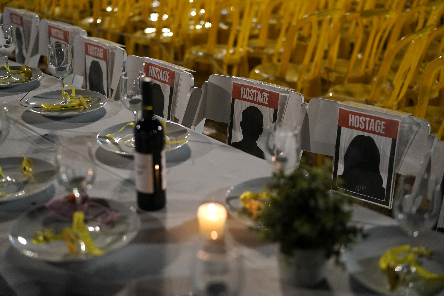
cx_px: 222
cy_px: 148
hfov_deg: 39.6
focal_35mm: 50
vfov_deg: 27.0
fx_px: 617
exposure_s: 1/320
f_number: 1.8
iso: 2500
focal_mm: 50
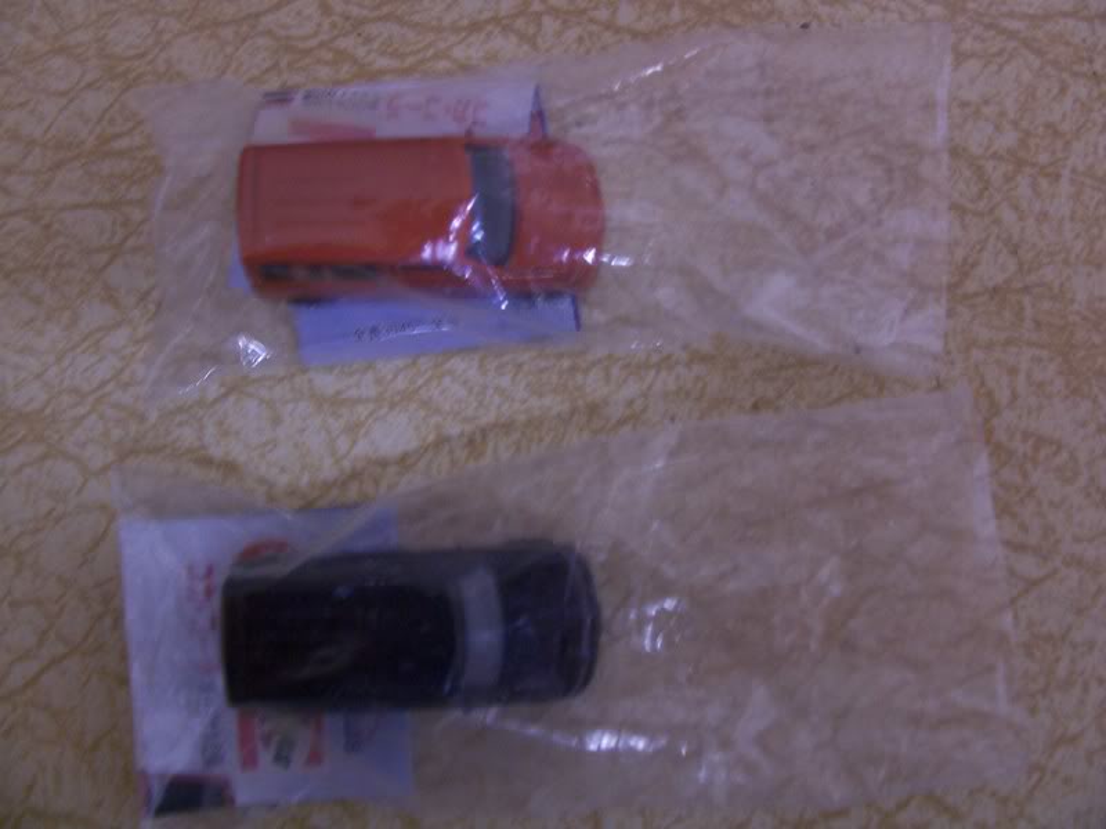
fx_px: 1118
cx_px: 553
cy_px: 414
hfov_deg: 52.6
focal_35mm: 35
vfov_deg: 40.7
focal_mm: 6
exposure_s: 1/8
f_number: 2.8
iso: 140
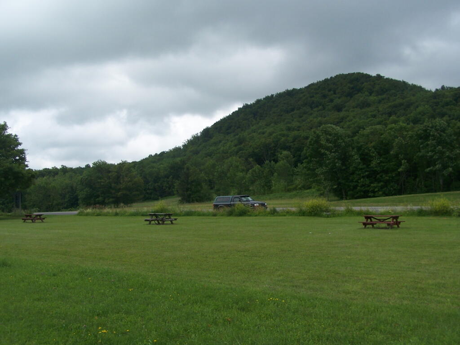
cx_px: 230
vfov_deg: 36.0
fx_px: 532
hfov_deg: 46.8
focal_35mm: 40
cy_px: 172
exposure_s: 1/800
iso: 80
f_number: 4
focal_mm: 6.7
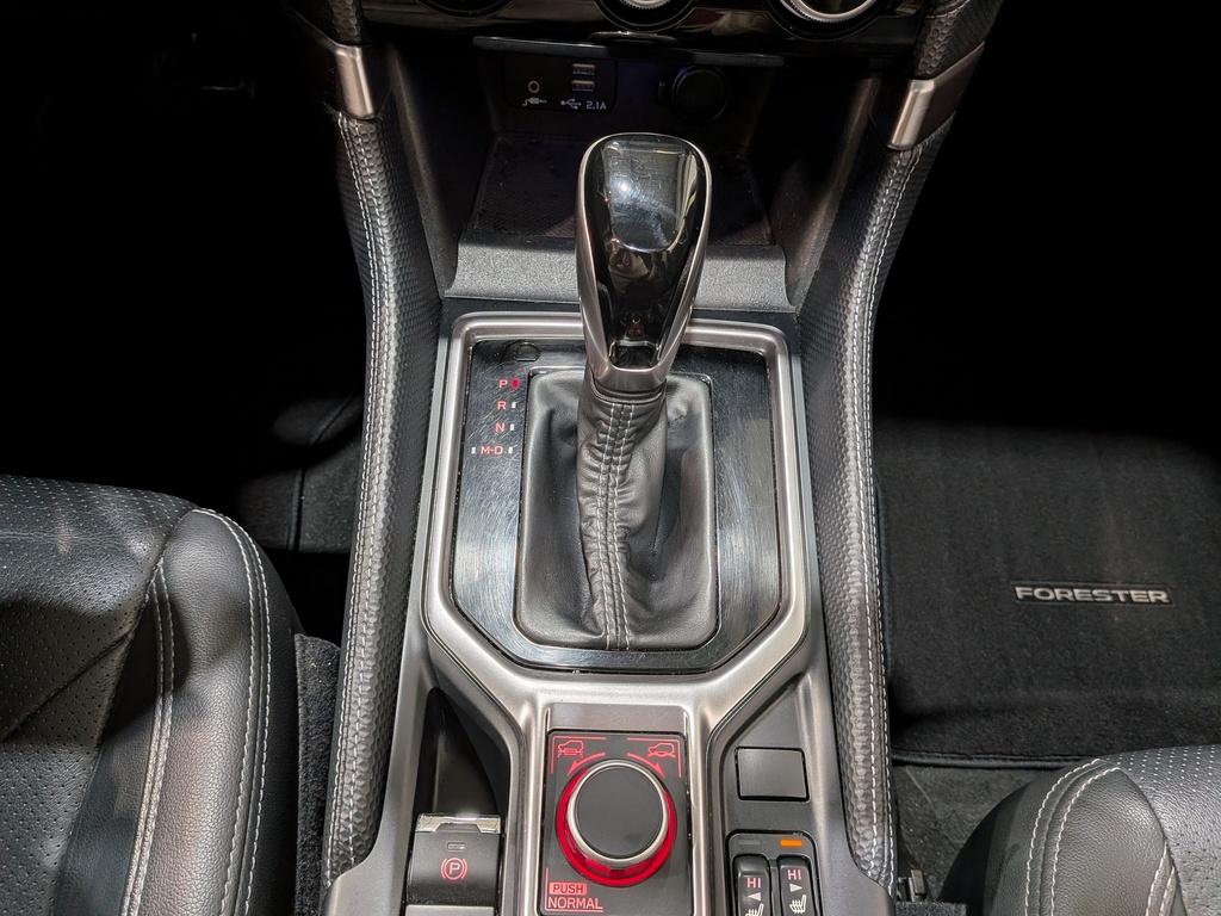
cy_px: 458
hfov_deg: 71.6
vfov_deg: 56.8
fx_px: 847
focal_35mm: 24
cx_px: 610
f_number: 1.7
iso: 36
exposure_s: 1/120
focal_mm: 4.53
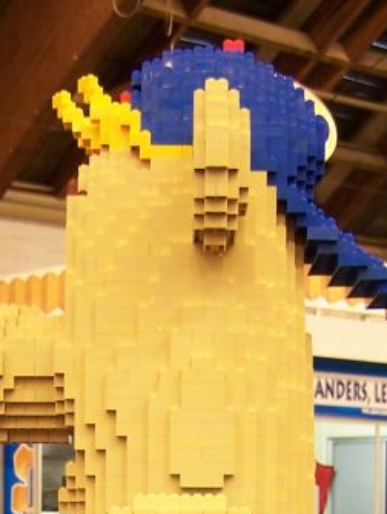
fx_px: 1726
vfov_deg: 15.8
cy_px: 724
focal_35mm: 116
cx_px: 144
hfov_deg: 12.8
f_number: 2.8
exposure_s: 1/2
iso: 80
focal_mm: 6.3
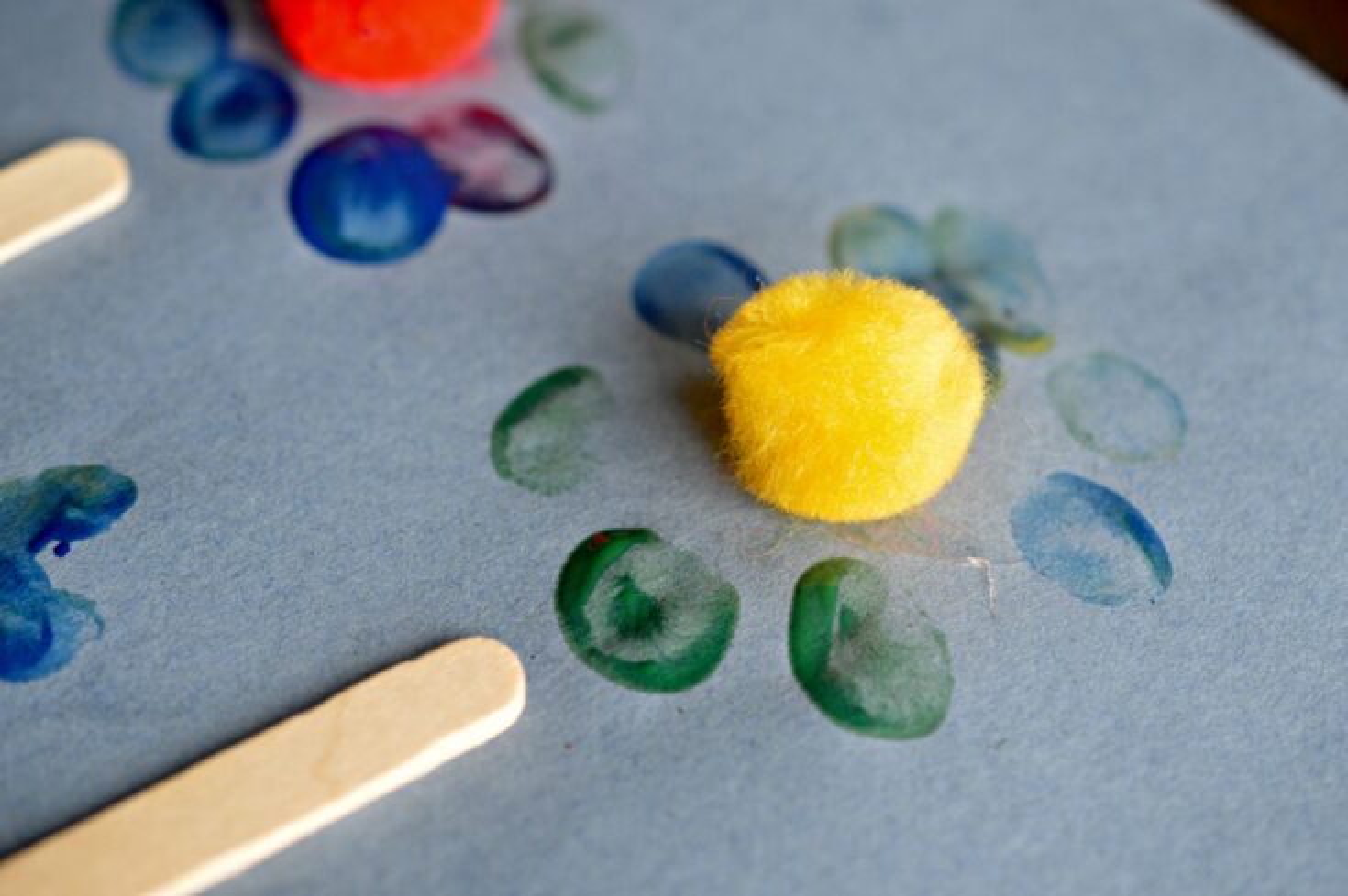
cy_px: 448
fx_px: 2245
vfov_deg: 22.6
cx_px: 674
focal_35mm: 60
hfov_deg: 33.4
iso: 400
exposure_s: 1/60
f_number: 4
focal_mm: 40
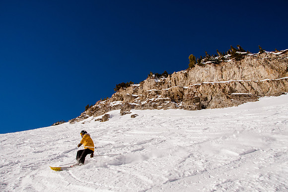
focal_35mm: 27
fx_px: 216
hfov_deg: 67.4
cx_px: 144
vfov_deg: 48.0
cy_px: 96
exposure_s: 1/500
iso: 400
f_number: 16
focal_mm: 18
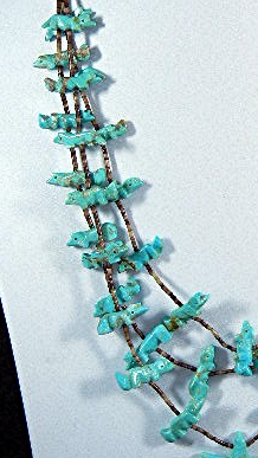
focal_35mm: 81
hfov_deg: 14.8
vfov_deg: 26.2
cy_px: 188
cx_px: 230
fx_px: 984
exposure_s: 1/63.7
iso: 160
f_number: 3.8
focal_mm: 8.1
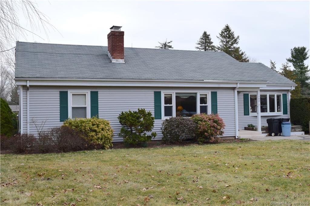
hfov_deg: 46.4
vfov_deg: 31.9
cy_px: 103
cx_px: 155
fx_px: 362
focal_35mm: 42
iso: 400
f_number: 10
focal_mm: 28
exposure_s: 1/250
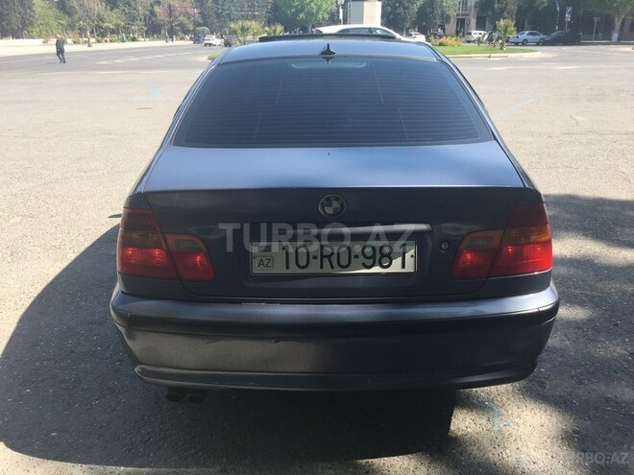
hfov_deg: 61.7
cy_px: 238
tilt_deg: -17.8
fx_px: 531
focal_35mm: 29
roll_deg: -0.1
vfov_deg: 48.2
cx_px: 317
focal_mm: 4.15
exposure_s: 1/569
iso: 25
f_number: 2.2
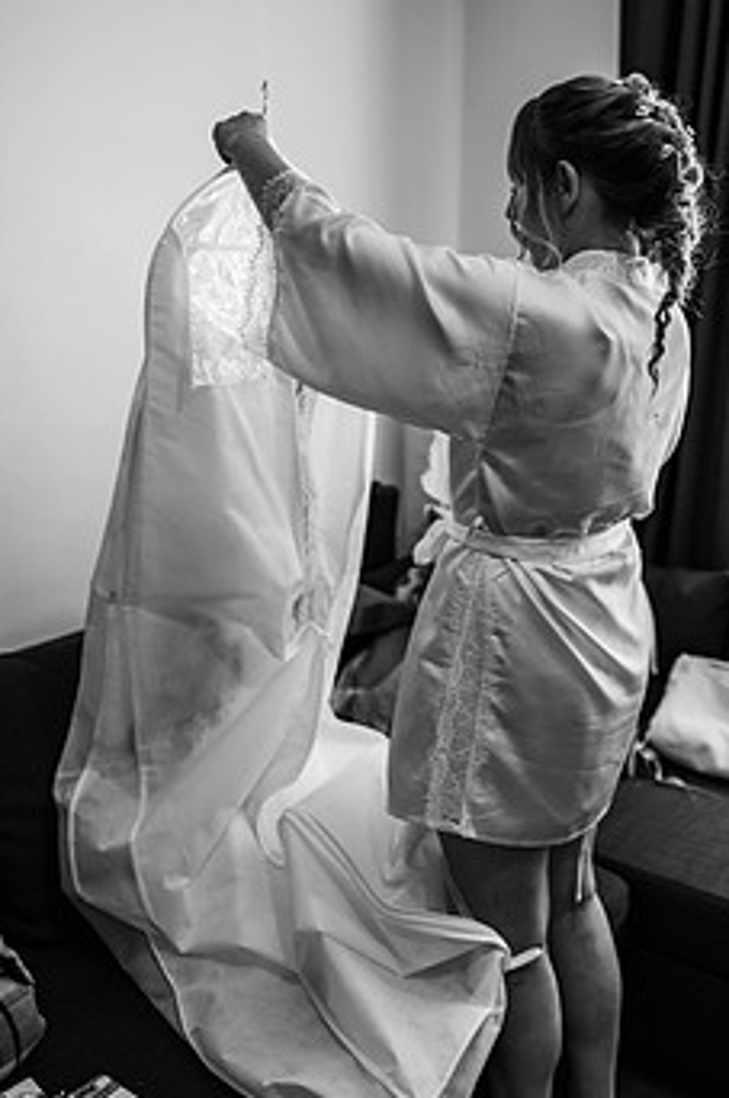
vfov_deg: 42.7
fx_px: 1401
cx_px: 406
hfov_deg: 29.1
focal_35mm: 46
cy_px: 485
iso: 180
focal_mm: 35
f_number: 1.8
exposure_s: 1/200
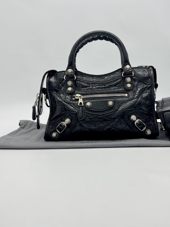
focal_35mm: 37
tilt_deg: -3.9
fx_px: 242
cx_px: 103
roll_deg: +0.6
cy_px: 92
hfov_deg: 38.5
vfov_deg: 49.9
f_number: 1.5
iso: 40
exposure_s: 1/214
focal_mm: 5.7
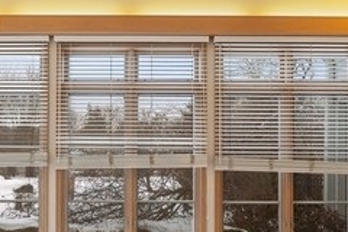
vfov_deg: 29.8
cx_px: 130
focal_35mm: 45
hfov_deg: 43.3
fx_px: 435
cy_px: 142
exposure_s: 1/13
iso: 400
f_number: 8
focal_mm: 12
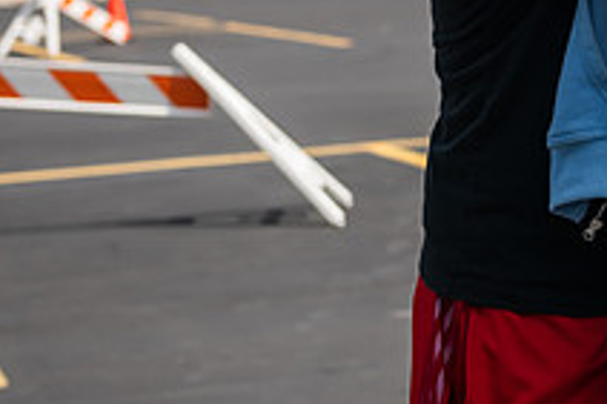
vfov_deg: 9.8
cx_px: 621
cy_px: -90
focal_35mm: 137
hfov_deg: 14.7
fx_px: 2308
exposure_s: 1/640
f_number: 3.5
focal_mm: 50
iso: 64
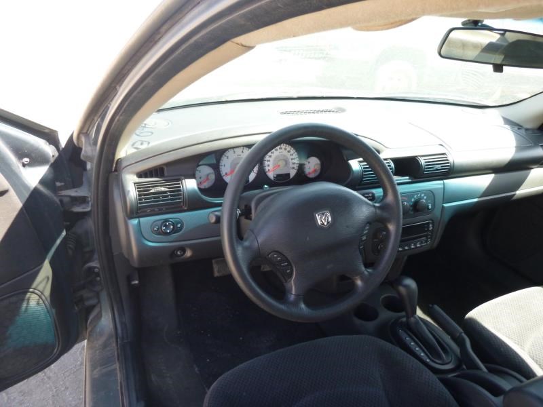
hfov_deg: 69.4
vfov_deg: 54.9
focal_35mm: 25
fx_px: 392
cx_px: 272
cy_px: 204
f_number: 3.9
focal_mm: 4.5
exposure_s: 1/60
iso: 200
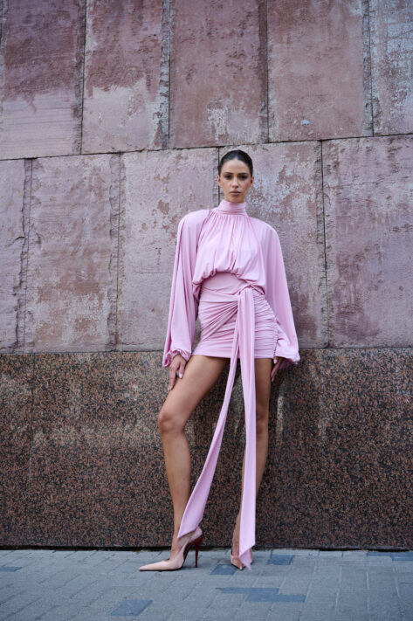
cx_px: 206
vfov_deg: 46.4
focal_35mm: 42
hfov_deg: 31.8
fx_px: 724
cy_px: 310
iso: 160
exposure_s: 1/125
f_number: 5.6
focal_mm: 42
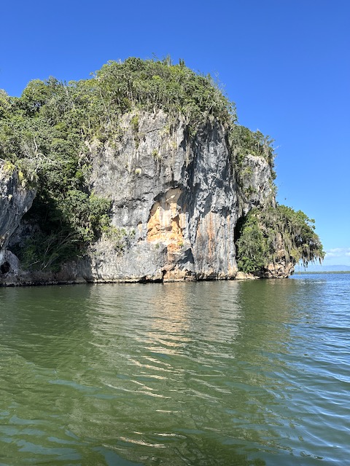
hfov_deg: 56.8
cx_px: 175
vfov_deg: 71.6
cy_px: 233
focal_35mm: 24
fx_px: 324
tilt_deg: +9.6
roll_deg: +1.7
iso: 80
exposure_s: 1/2809
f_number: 1.78
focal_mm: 6.86
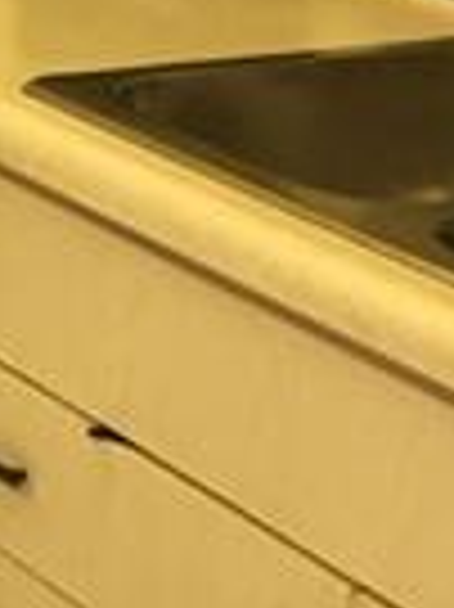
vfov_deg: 12.0
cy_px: 257
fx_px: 2890
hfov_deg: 8.9
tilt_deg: -16.1
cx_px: -9
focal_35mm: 165
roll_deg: -2.4
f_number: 2.2
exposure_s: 1/30
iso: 64
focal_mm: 4.15
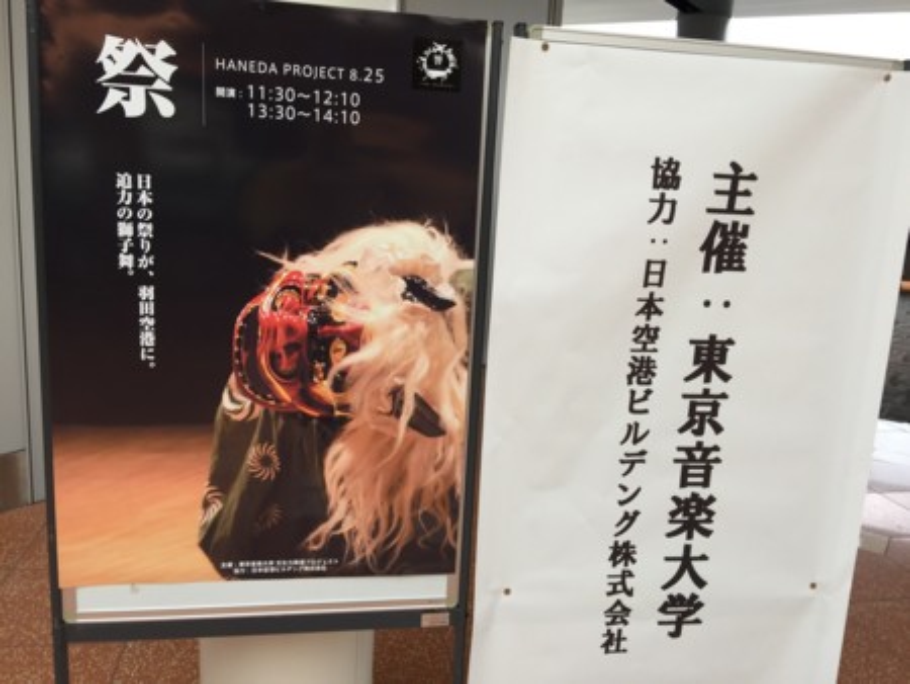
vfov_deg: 48.3
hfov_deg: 61.6
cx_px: 455
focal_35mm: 29
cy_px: 342
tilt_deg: -10.8
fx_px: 763
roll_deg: -4.6
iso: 32
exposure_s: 1/60
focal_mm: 4.15
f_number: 2.2
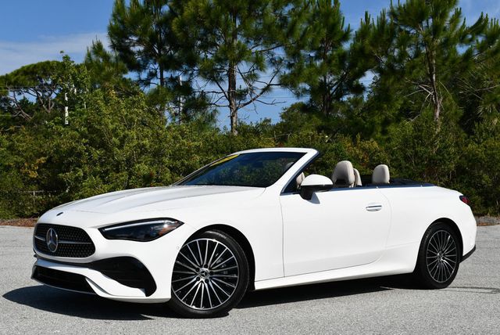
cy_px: 168
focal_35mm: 52
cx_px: 250
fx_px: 723
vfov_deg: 26.0
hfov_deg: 38.2
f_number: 9
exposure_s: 1/320
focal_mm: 26
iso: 100
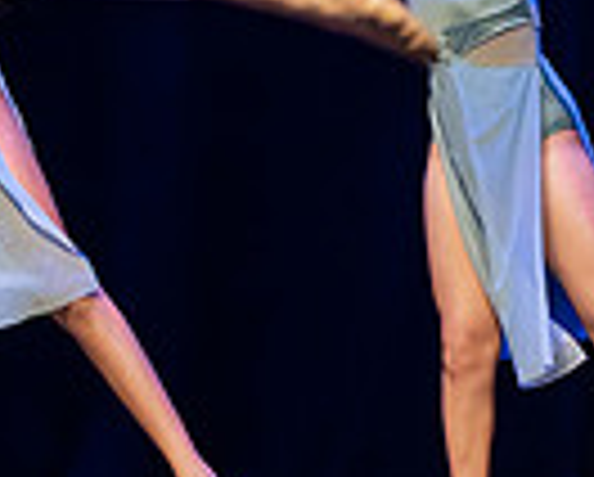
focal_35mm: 473
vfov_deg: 3.3
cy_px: -220
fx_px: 8328
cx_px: -489
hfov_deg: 4.0
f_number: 2.8
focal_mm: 79
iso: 3200
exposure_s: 1/640
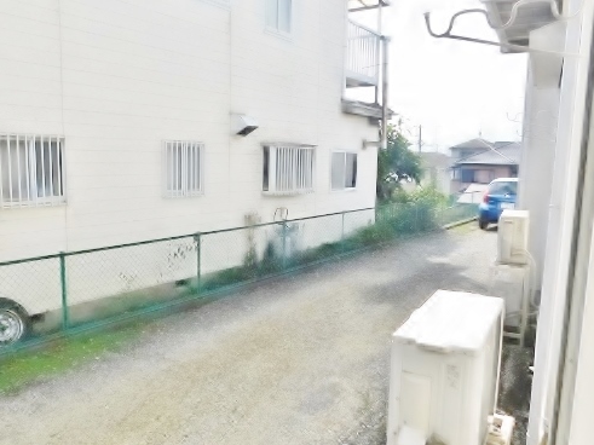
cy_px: 230
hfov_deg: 59.9
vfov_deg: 46.8
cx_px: 269
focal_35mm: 30
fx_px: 515
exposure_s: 1/1000
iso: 125
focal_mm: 4
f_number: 3
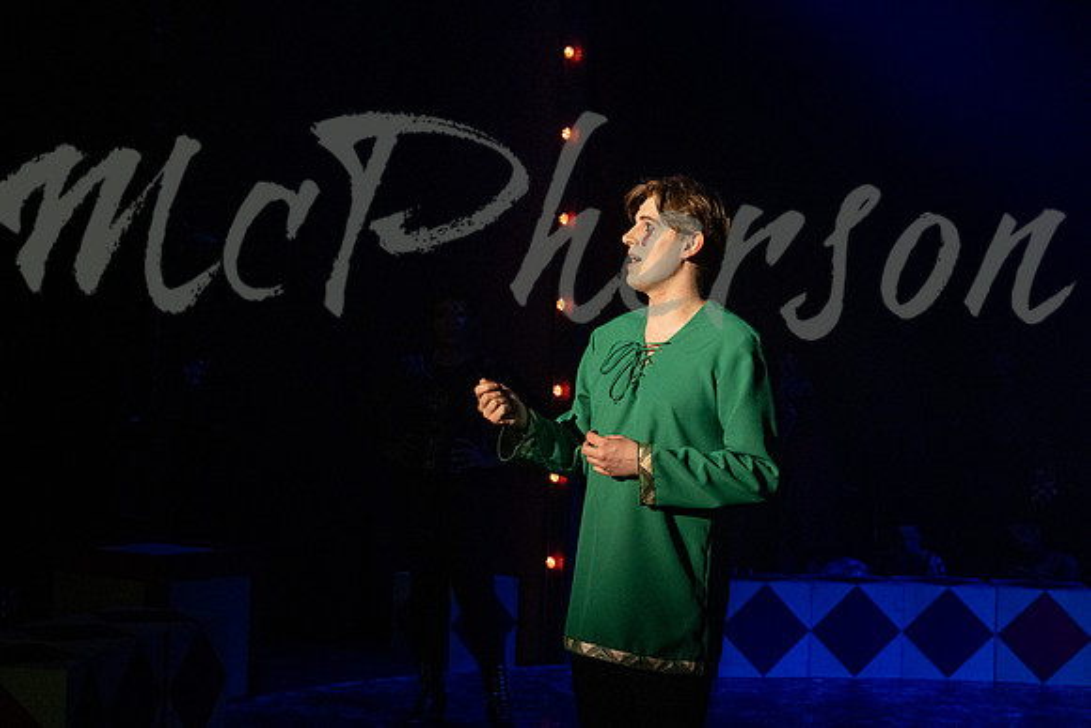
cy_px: 364
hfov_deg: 37.5
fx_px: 1606
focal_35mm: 53
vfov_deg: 25.5
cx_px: 546
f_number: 4.5
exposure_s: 1/125
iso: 2500
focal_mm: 35
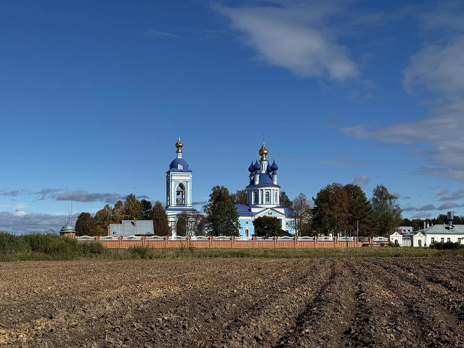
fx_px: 643
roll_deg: +0.4
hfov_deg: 39.7
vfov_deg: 30.3
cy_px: 174
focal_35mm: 48
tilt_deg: +5.5
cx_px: 232
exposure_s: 1/7937
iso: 64
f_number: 1.78
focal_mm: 6.76
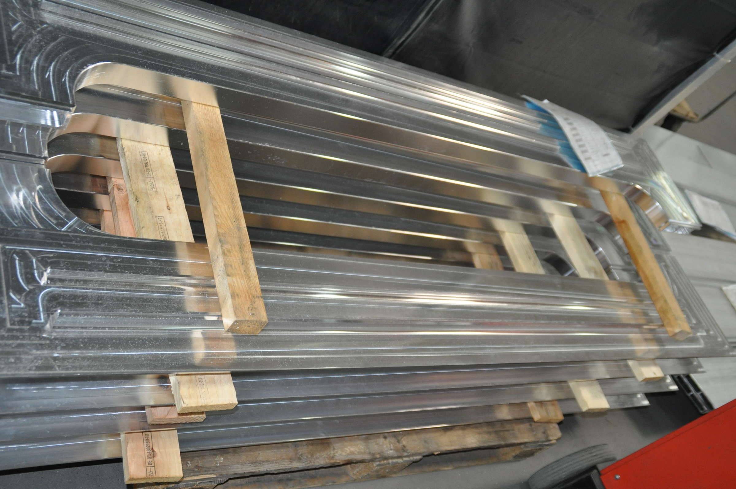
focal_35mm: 38
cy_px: 244
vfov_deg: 35.4
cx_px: 368
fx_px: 766
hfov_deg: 51.3
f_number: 3.8
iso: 800
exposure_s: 1/100
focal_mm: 25
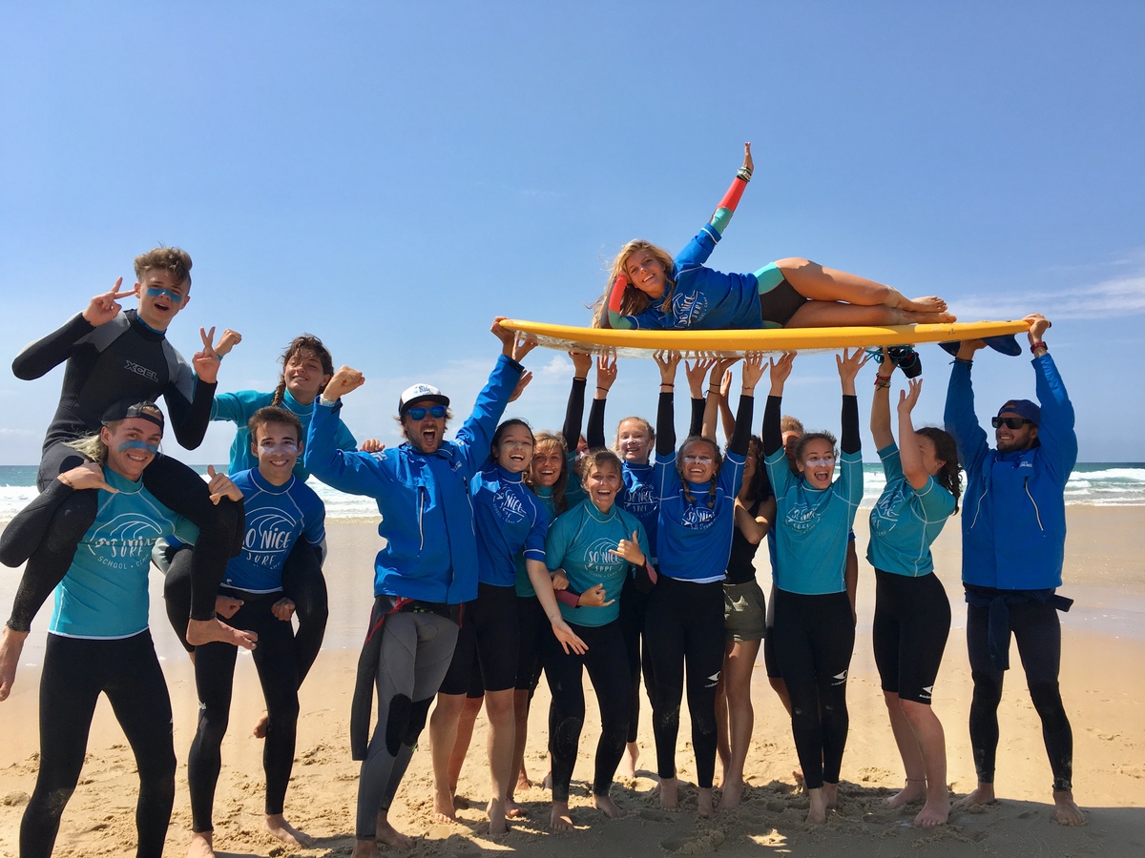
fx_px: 959
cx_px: 572
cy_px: 429
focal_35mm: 29
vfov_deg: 48.2
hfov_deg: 61.7
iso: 25
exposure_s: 1/1508
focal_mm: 4.15
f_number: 2.2
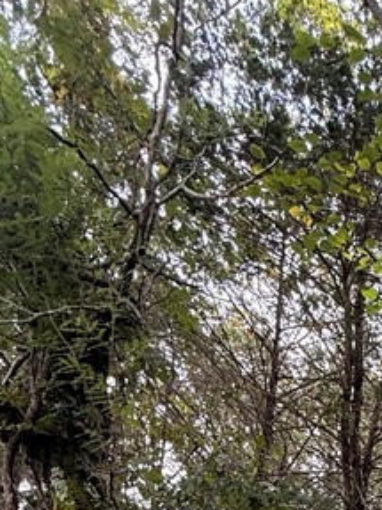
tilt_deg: +4.9
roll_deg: -1.9
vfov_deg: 24.8
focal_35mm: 50
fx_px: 736
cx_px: 570
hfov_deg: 23.4
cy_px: 833
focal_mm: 2.22
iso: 64
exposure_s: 1/178
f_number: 2.2
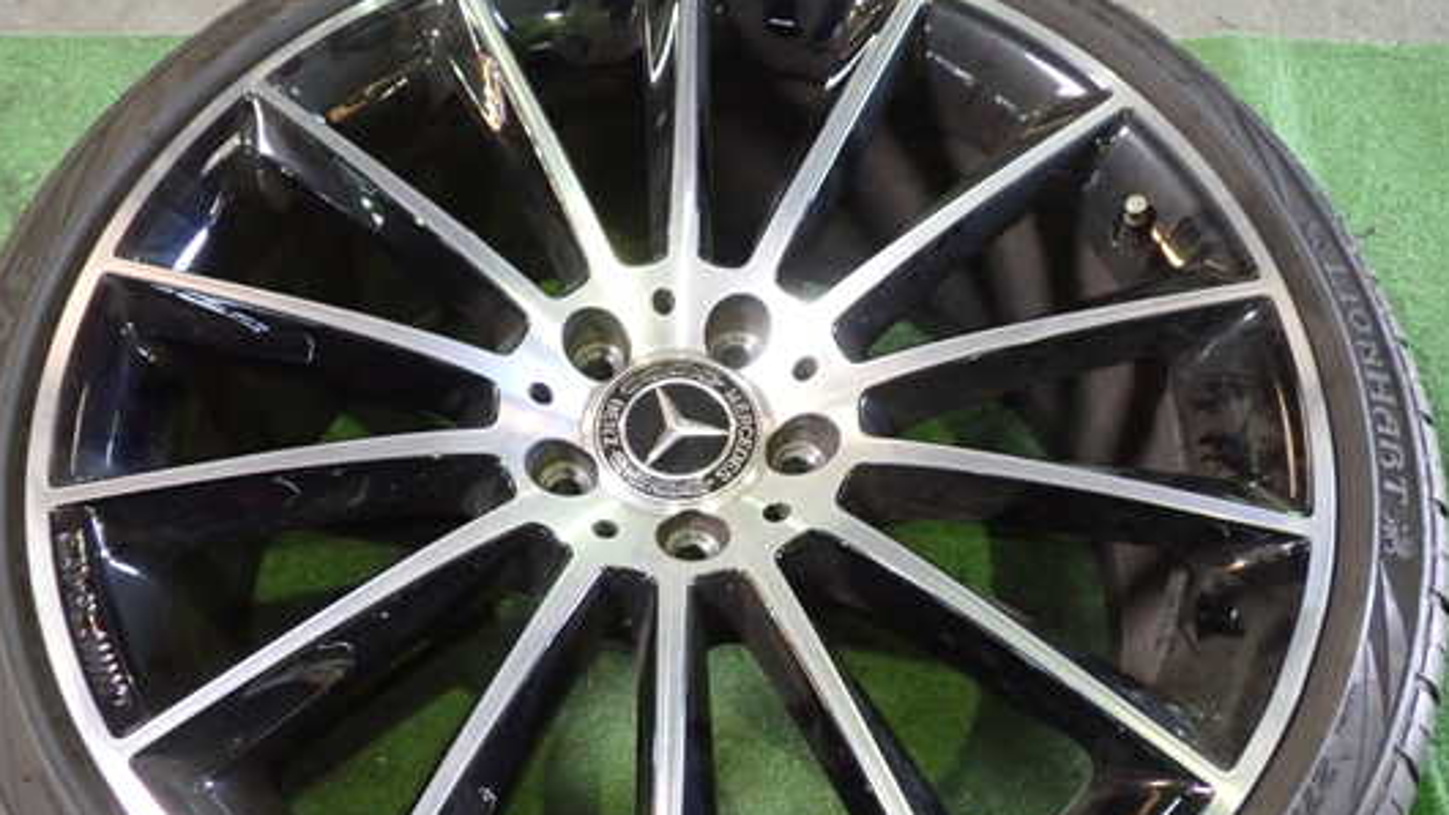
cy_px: 500
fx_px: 1421
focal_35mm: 37
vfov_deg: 31.9
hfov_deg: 53.9
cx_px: 664
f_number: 2.3
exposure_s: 1/30
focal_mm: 5.4
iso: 640
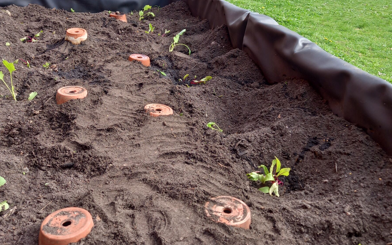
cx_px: 195
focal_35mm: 38
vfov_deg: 32.8
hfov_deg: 51.5
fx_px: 406
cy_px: 54
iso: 40
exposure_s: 1/120
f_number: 2
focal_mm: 4.6
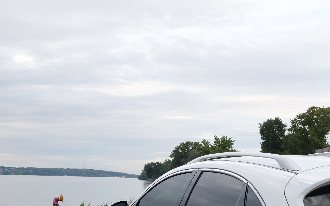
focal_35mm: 93
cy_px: 199
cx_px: 290
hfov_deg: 21.9
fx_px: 836
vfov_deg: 13.9
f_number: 5
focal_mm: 23
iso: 400
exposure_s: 1/160
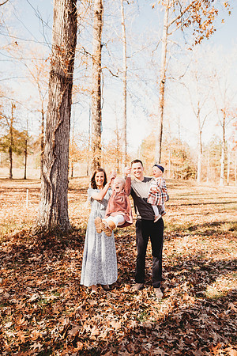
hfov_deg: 53.1
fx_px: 237
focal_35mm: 24
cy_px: 178
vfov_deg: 73.7
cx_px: 118
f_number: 2.8
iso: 100
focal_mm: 24
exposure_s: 1/250
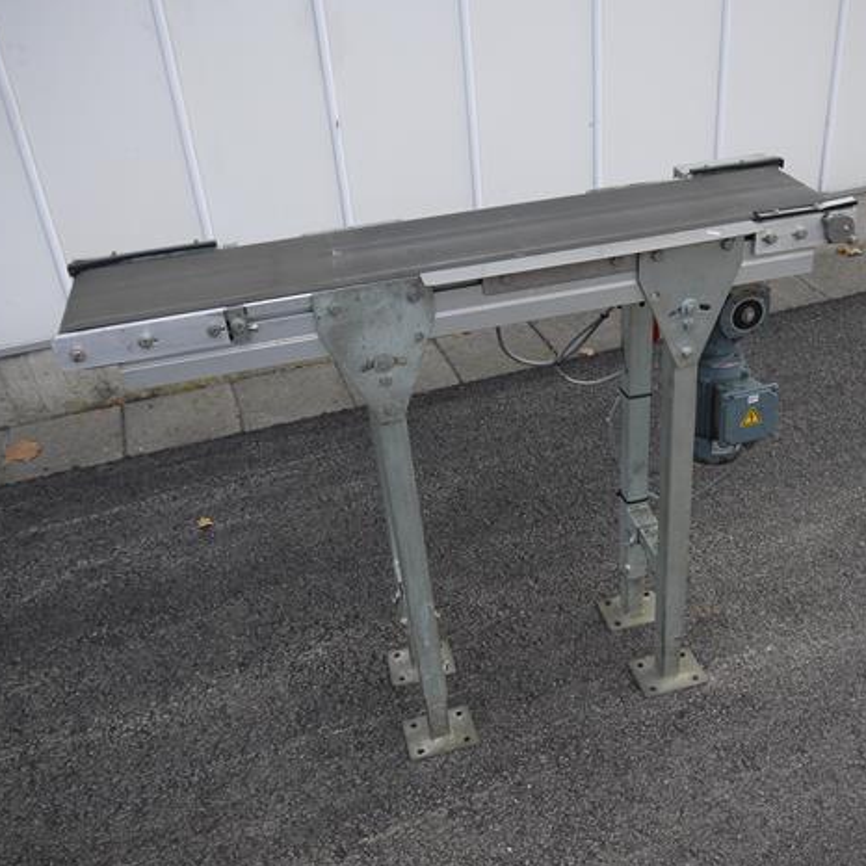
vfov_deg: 48.4
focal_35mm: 34
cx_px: 511
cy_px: 427
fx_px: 962
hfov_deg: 48.2
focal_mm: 14
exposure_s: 1/125
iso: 100
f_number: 4
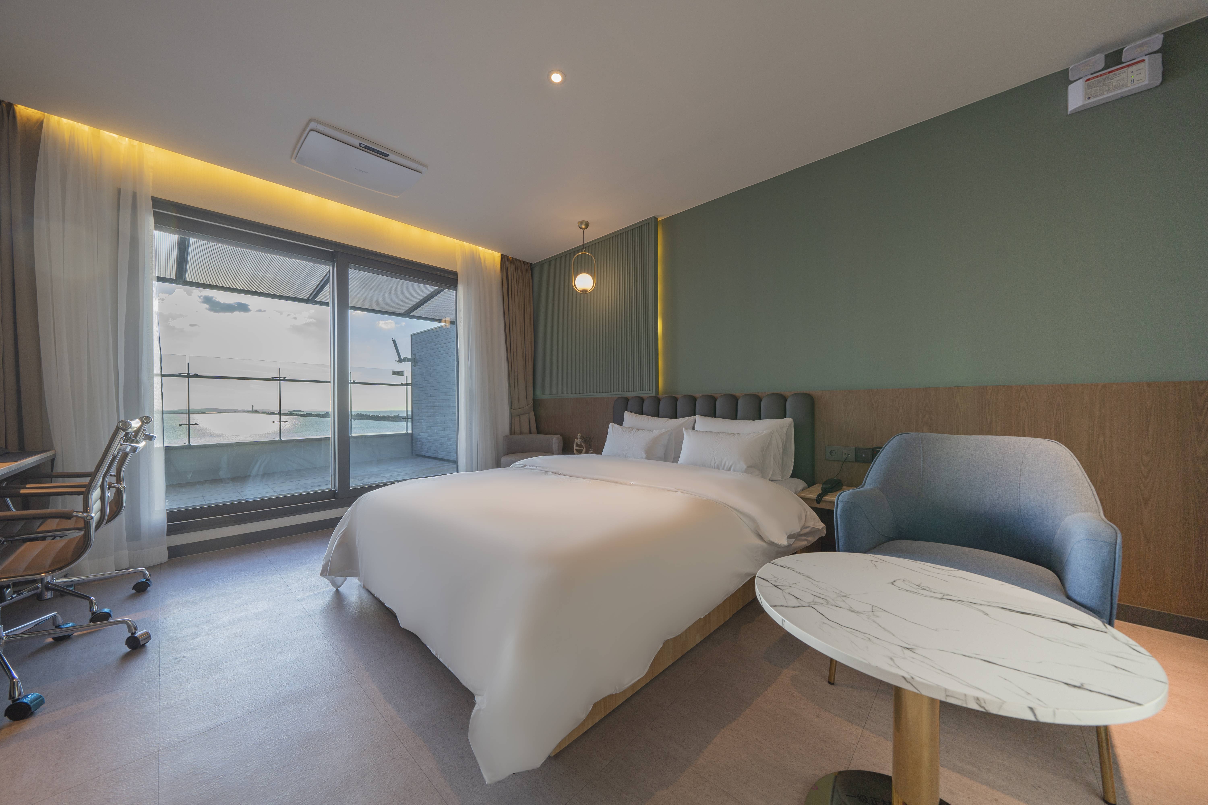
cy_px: 402
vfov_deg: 90.0
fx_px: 403
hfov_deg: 112.6
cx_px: 604
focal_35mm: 12
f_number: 8
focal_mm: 12
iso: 100
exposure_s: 1/30
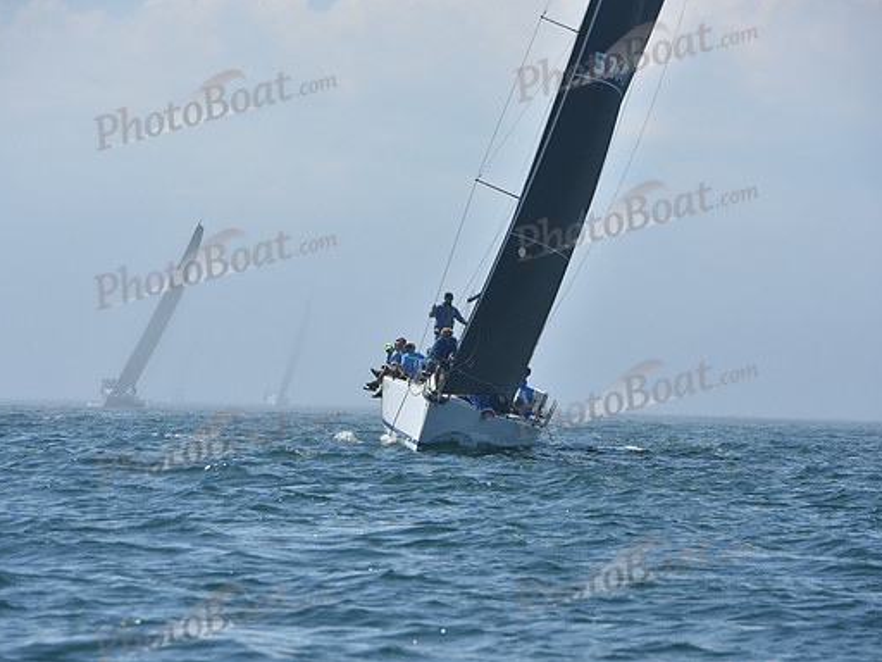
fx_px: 5555
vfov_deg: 6.8
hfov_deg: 9.1
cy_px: 330
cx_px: 427
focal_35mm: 218
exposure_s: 1/1600
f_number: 9
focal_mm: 200
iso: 320
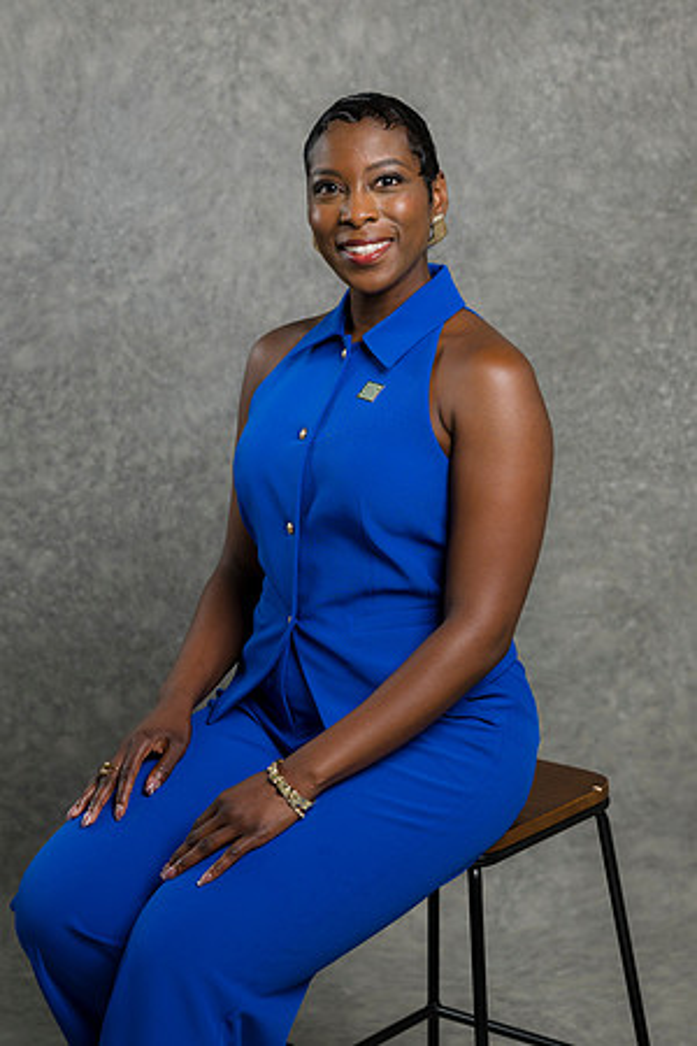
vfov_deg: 23.9
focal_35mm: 85
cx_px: 348
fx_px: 2468
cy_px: 523
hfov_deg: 16.1
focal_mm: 85
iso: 125
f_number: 5
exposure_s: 1/200
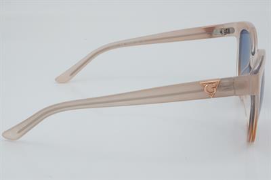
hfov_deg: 27.0
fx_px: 564
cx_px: 136
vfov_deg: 18.2
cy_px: 90
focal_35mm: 75
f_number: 32
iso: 100
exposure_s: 1/3
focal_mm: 50
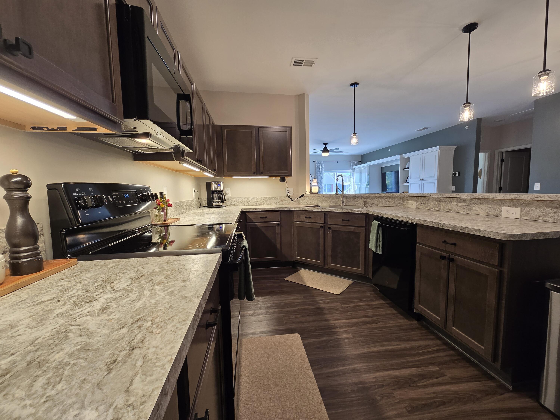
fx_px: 210
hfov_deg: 106.2
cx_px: 280
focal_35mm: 13
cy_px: 210
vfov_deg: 89.9
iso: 125
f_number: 2.2
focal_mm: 2.2
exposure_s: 1/60
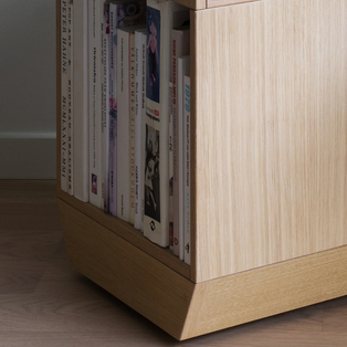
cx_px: 412
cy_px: -392
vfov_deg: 10.2
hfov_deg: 11.0
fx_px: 1769
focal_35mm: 156
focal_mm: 40
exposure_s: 1/3.33
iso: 200
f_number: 10
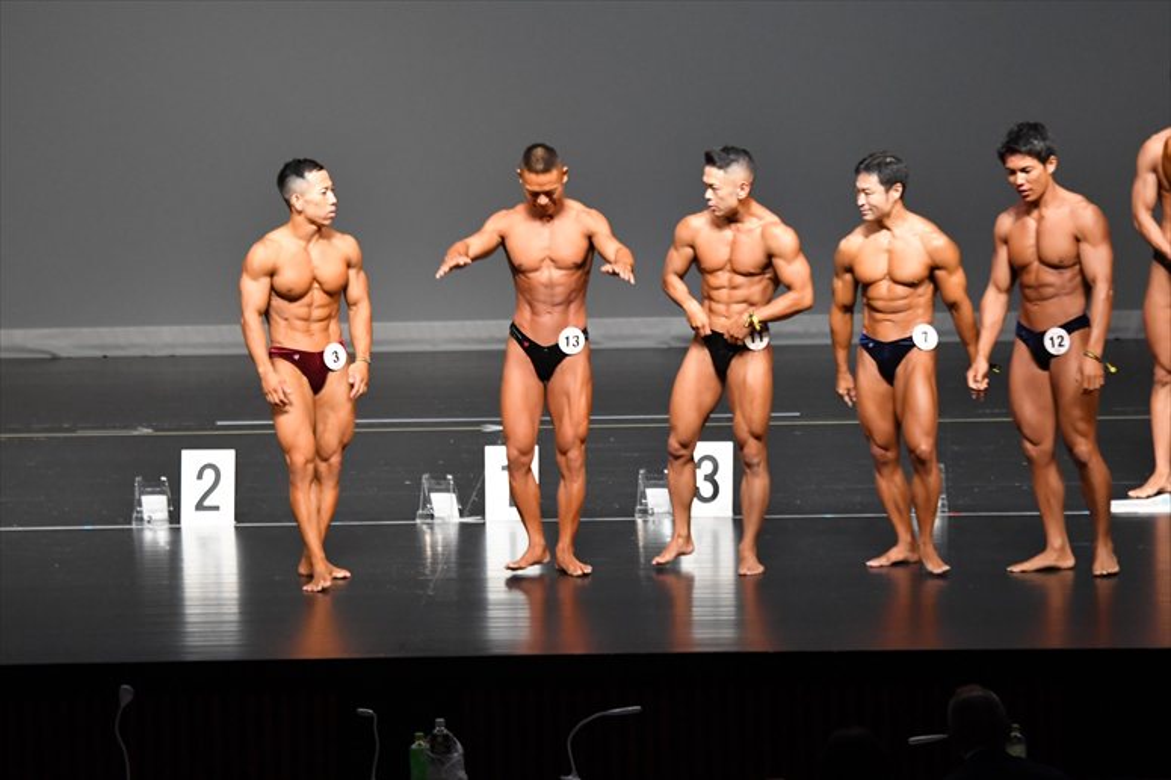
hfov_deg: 11.0
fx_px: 6080
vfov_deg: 7.3
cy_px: 390
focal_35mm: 187
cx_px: 586
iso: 4000
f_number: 5.6
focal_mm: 125
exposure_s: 1/400
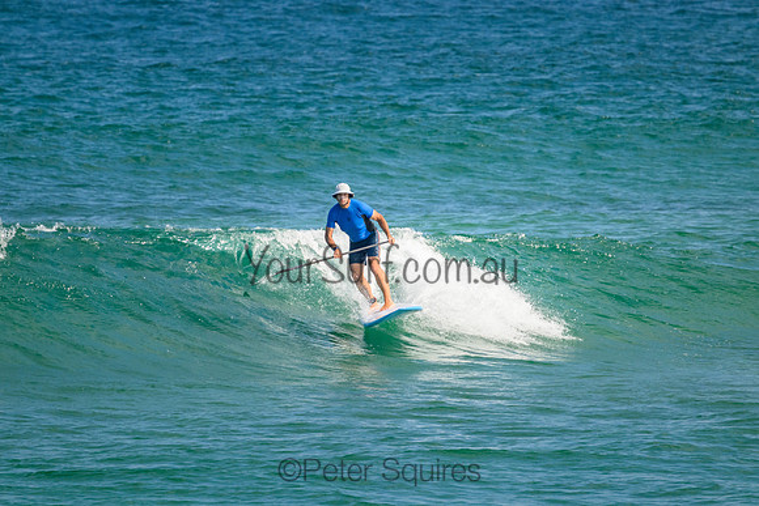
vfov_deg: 1.7
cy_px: 253
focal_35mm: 800
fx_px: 16870
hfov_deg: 2.6
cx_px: 380
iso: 1600
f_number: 11
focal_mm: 800
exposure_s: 1/2000
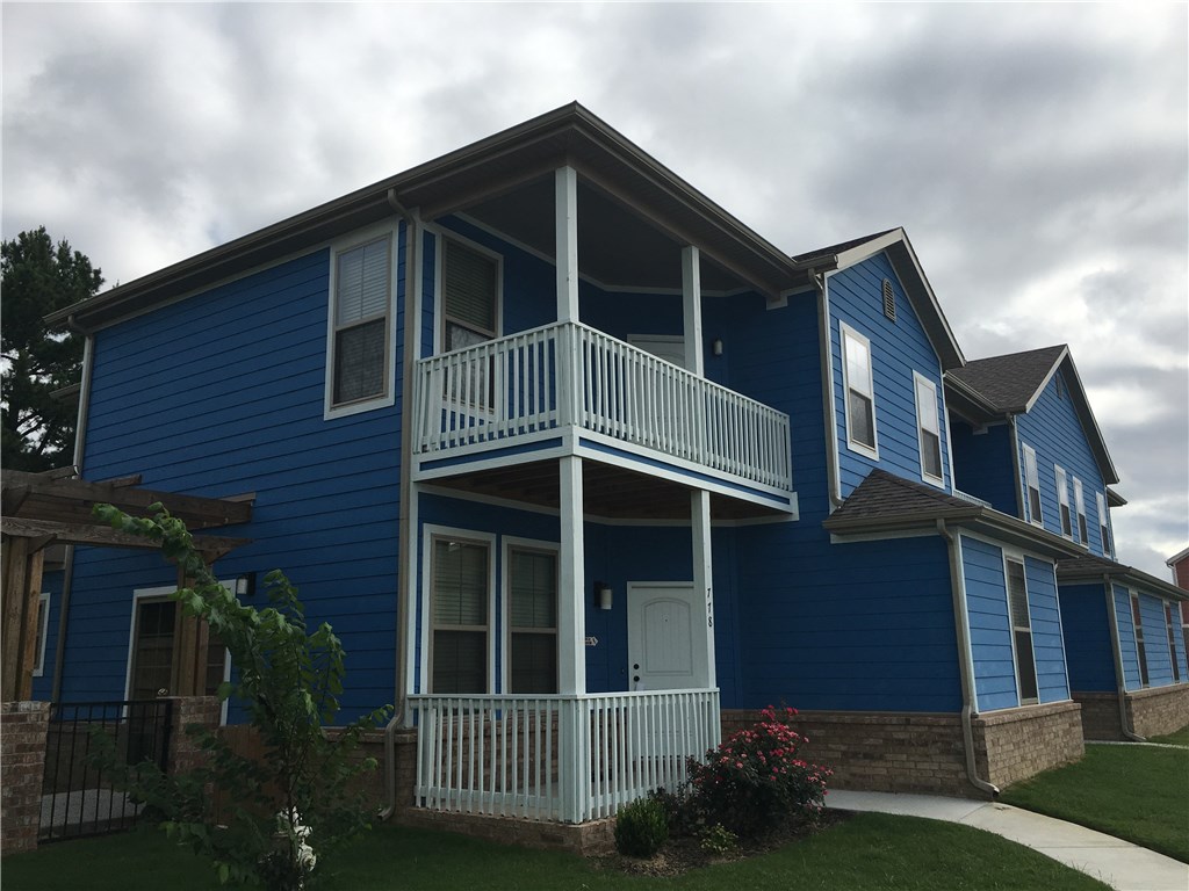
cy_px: 446
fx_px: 996
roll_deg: +1.2
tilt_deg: +12.4
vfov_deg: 48.2
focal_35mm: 29
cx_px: 594
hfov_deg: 61.7
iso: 25
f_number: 2.2
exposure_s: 1/2262
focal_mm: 4.15
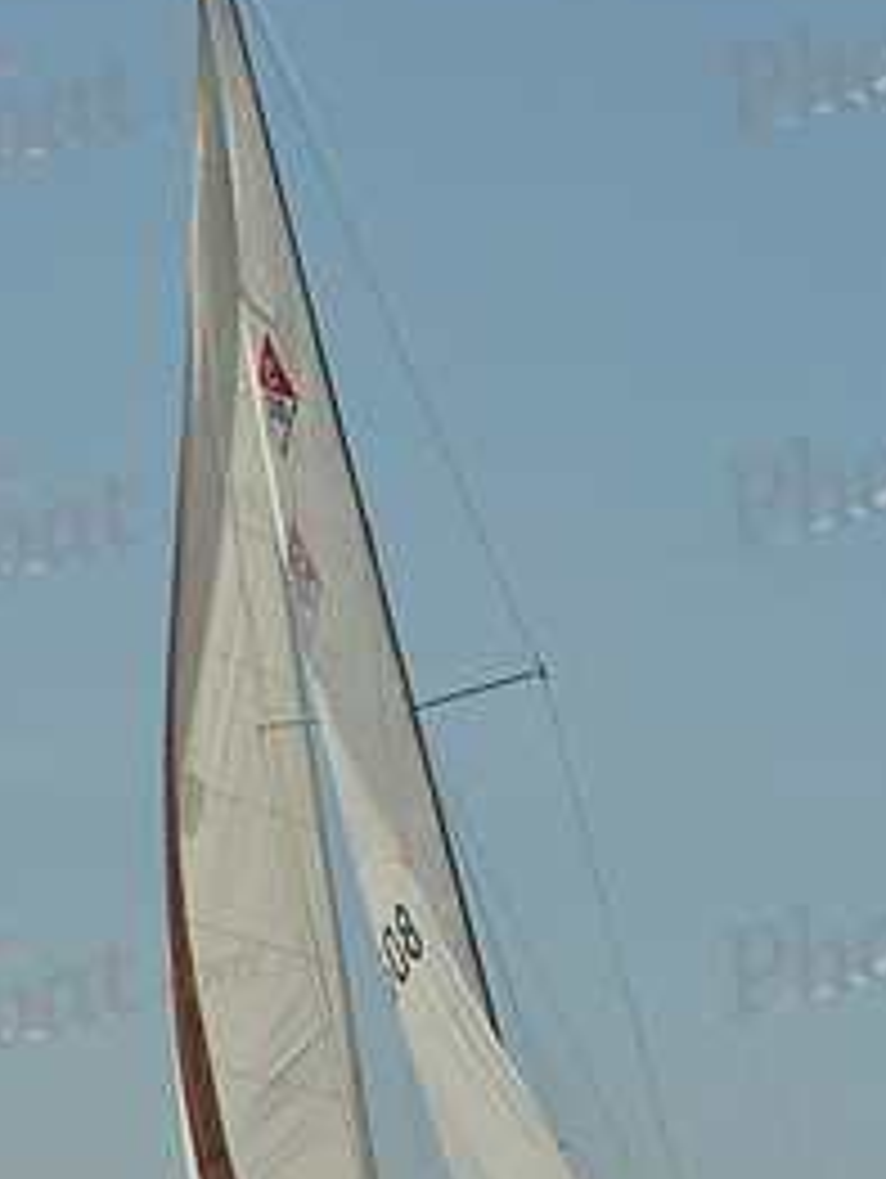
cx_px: 492
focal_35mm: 149
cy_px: 734
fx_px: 5077
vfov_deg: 13.2
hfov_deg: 10.0
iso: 200
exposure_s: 1/1250
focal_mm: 70
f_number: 8
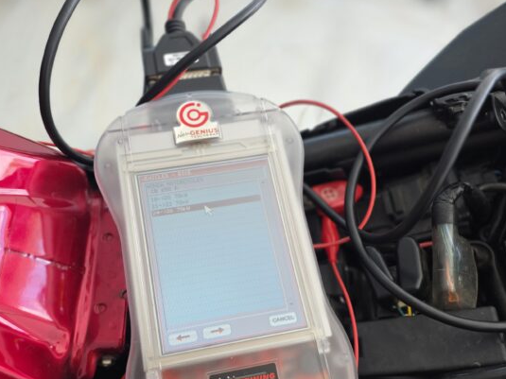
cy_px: 236
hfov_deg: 55.3
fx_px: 482
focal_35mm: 33
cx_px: 237
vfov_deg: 42.6
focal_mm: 6.3
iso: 50
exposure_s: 1/180
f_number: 1.7
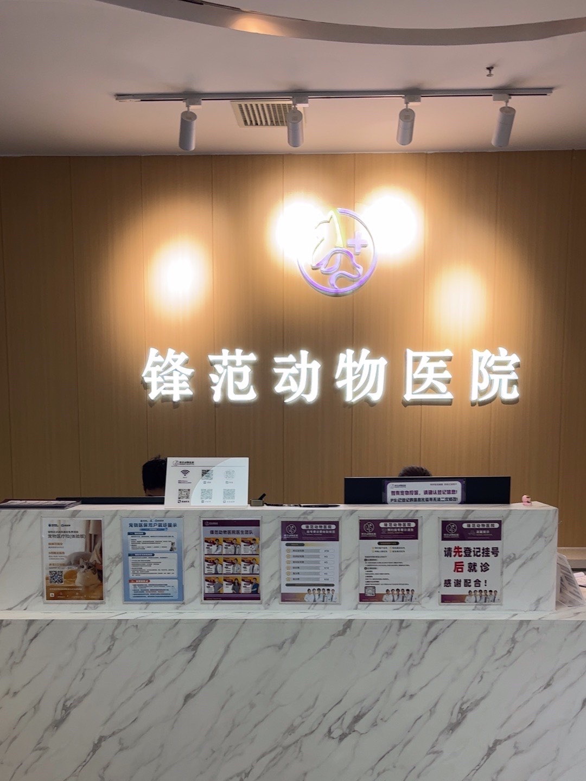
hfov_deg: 24.8
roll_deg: -0.2
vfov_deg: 32.7
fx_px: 1332
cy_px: 390
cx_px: 293
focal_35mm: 59
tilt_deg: -4.0
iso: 32
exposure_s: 1/100
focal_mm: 5.1
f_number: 1.6
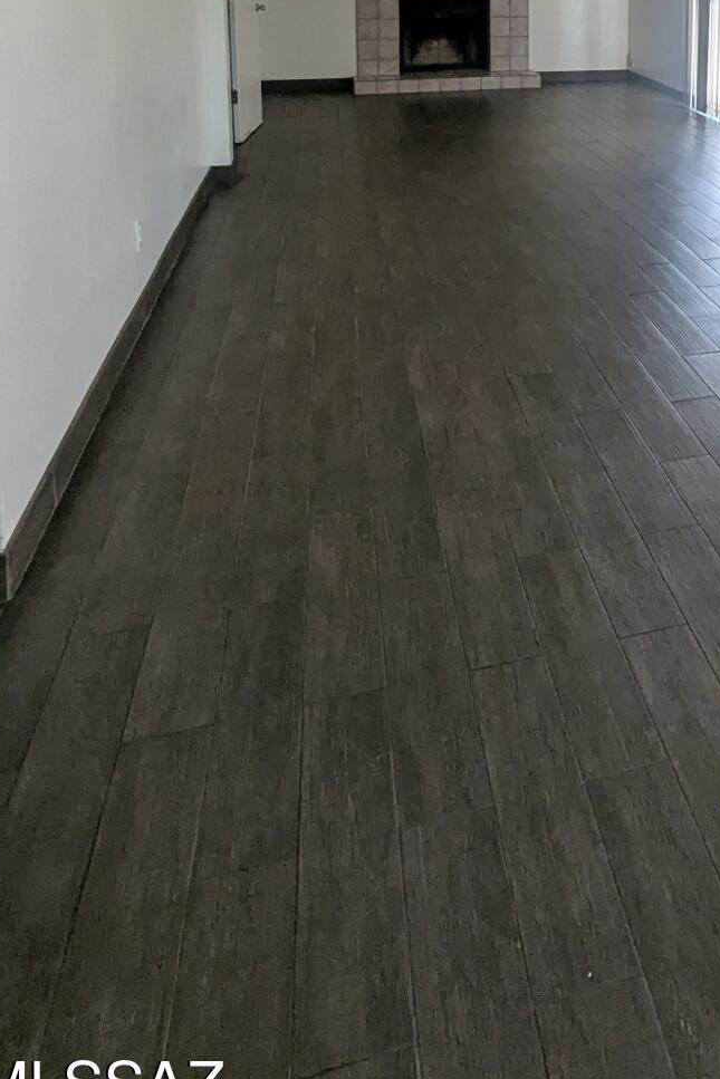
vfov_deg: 55.1
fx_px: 840
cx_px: 608
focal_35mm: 28
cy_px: 71
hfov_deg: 43.5
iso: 99
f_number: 2.2
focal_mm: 1.95
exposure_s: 1/56.1
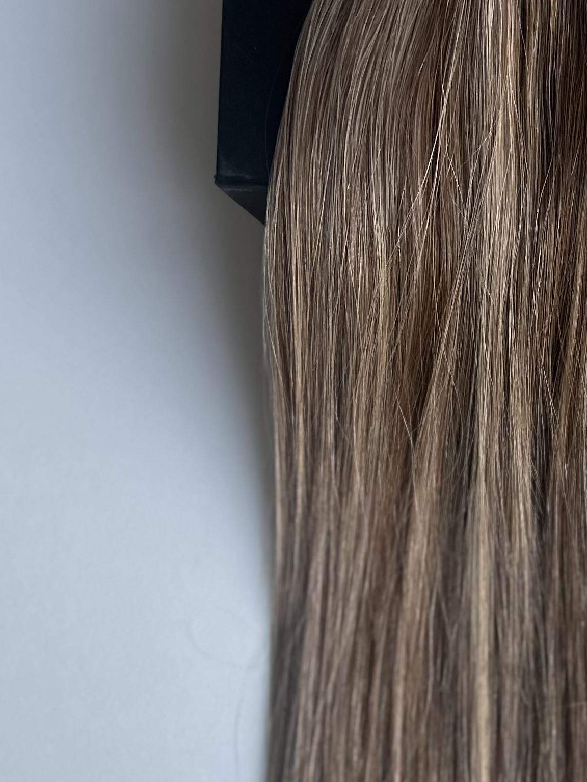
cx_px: 584
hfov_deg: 22.4
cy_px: 468
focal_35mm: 63
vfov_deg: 30.6
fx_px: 1424
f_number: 1.78
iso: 64
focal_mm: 6.86
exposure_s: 1/168
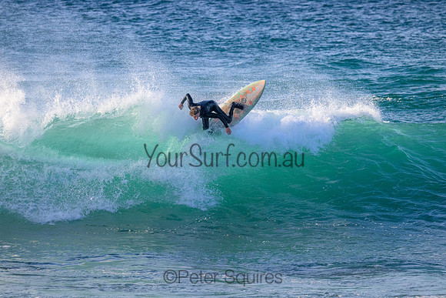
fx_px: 5700
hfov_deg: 4.5
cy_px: 149
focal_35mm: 460
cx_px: 223
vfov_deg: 3.0
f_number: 10
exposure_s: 1/2000
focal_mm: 460
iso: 2800
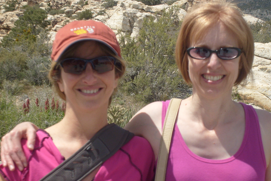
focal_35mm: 85
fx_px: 640
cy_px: 98
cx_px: 135
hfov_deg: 23.9
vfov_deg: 16.1
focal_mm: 13.7
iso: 80
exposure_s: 1/180
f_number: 10.6
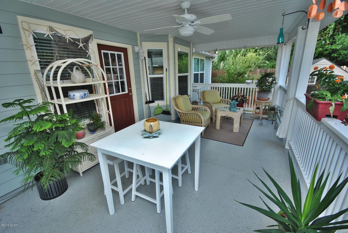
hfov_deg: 100.3
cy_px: 116
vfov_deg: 77.5
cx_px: 174
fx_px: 145
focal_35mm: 15
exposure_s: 1/60
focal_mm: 10
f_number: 5.6
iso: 100
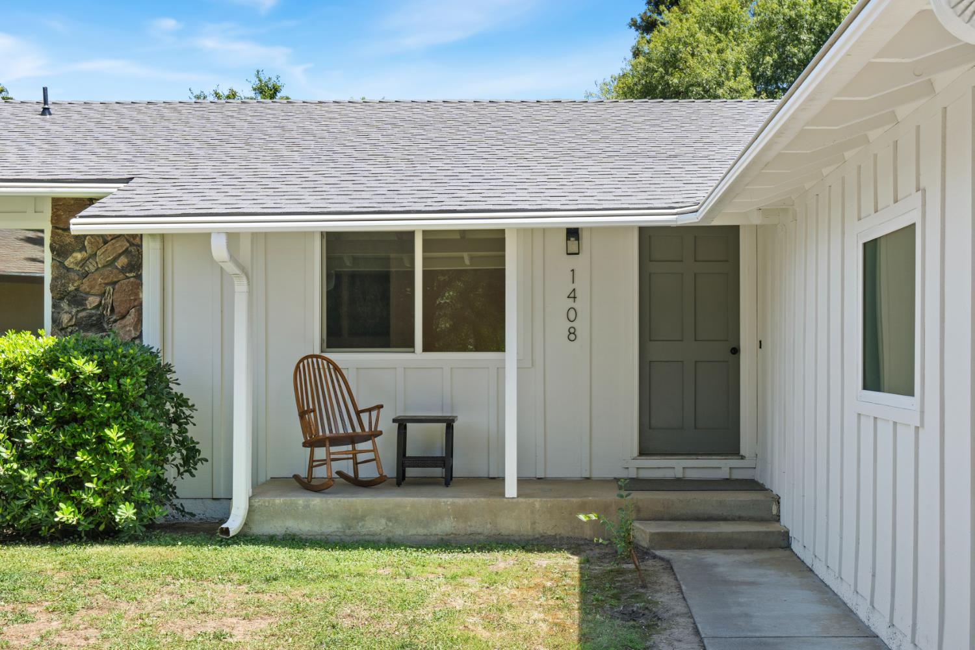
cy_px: 325
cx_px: 488
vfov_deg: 38.9
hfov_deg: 55.8
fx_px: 921
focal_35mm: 34
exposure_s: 1/125
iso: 320
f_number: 8
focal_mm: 34
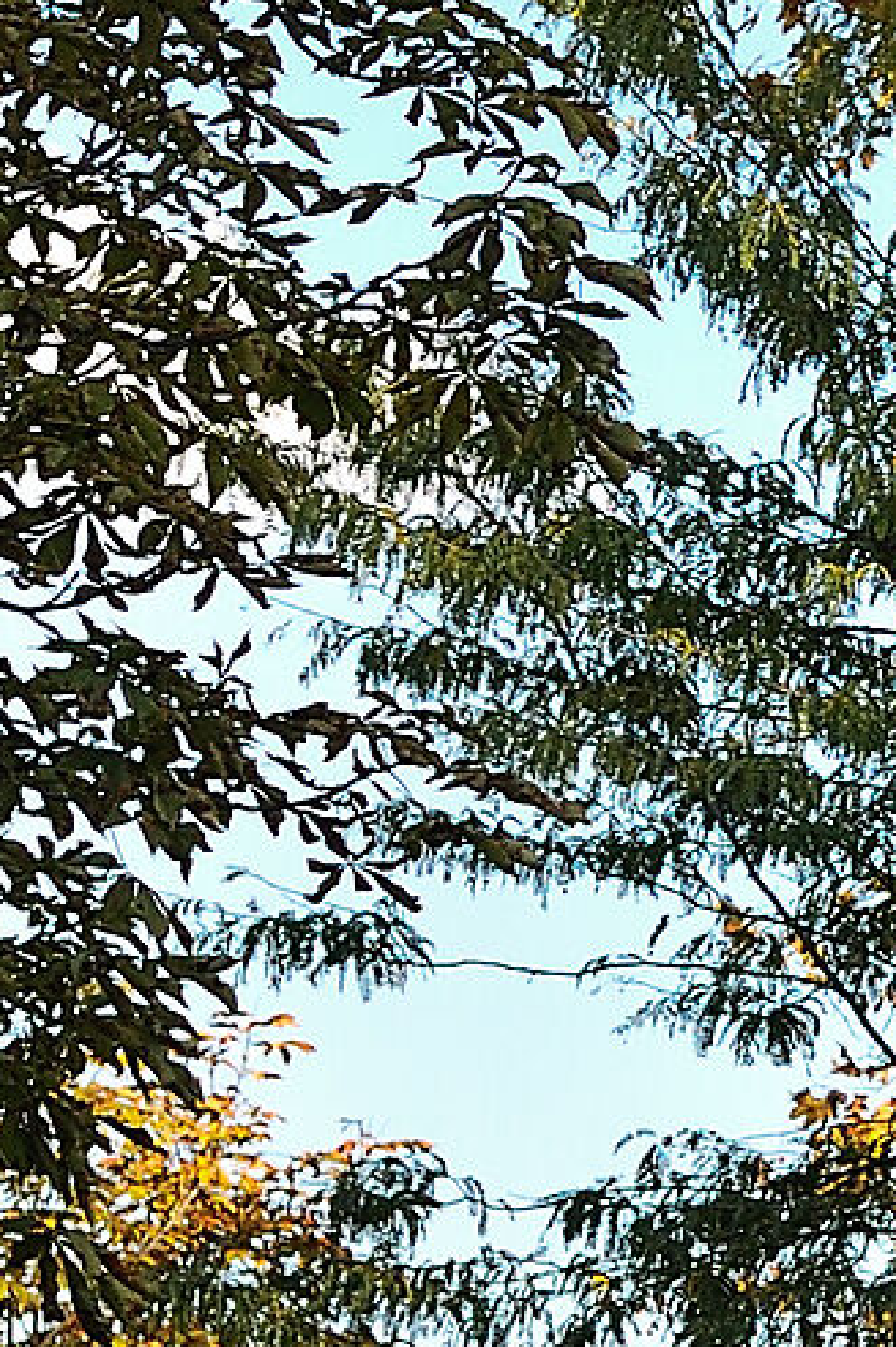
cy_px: 656
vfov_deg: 8.1
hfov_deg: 5.2
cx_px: 2131
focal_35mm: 255
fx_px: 9549
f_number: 4
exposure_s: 1/800
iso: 200
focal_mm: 35
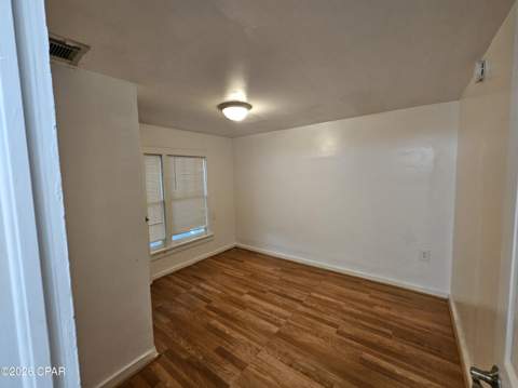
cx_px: 259
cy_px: 194
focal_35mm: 13
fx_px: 194
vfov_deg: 89.8
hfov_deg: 106.2
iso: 320
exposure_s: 1/30
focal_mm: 2.2
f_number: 2.2
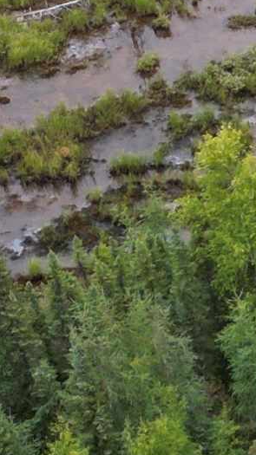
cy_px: 171
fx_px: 1848
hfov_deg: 7.1
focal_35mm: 153
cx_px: 763
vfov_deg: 14.0
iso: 110
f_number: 1.7
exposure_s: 1/640
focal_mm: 6.72
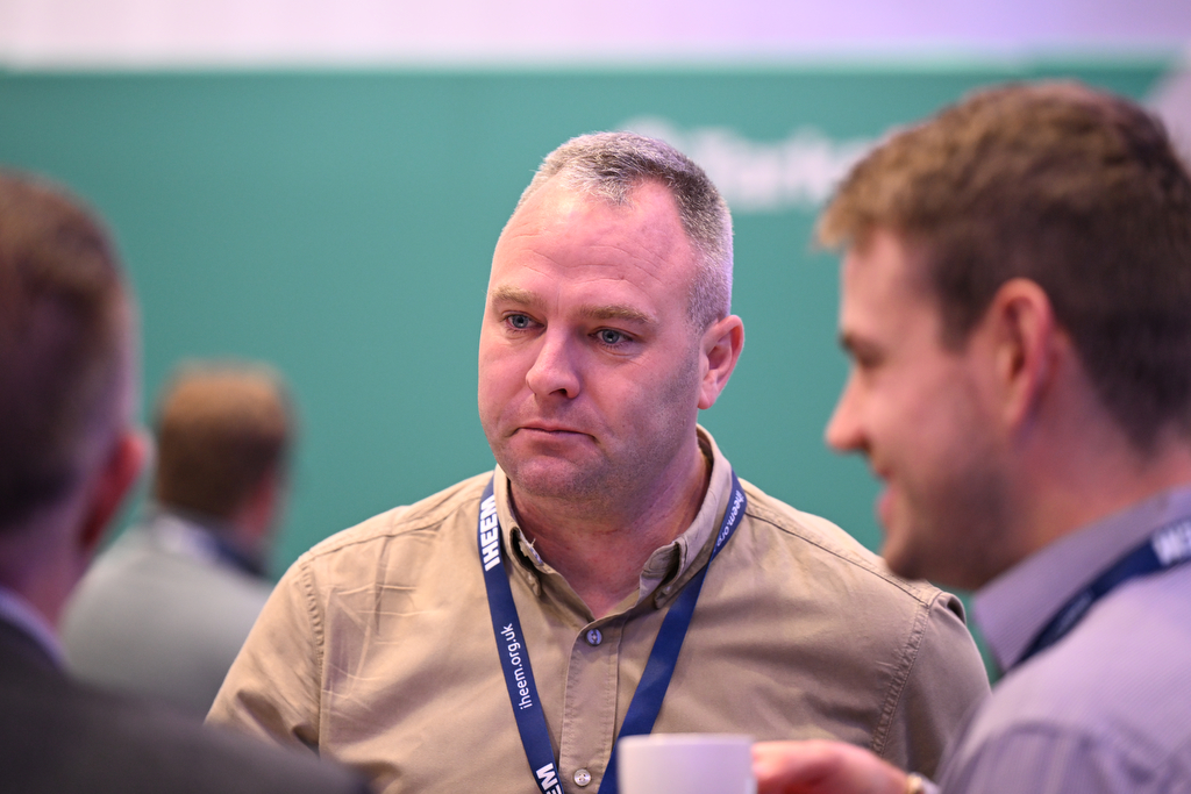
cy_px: 397
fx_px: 4963
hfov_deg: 13.7
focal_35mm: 150
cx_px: 596
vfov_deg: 9.2
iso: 2000
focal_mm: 150
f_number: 2.8
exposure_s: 1/200
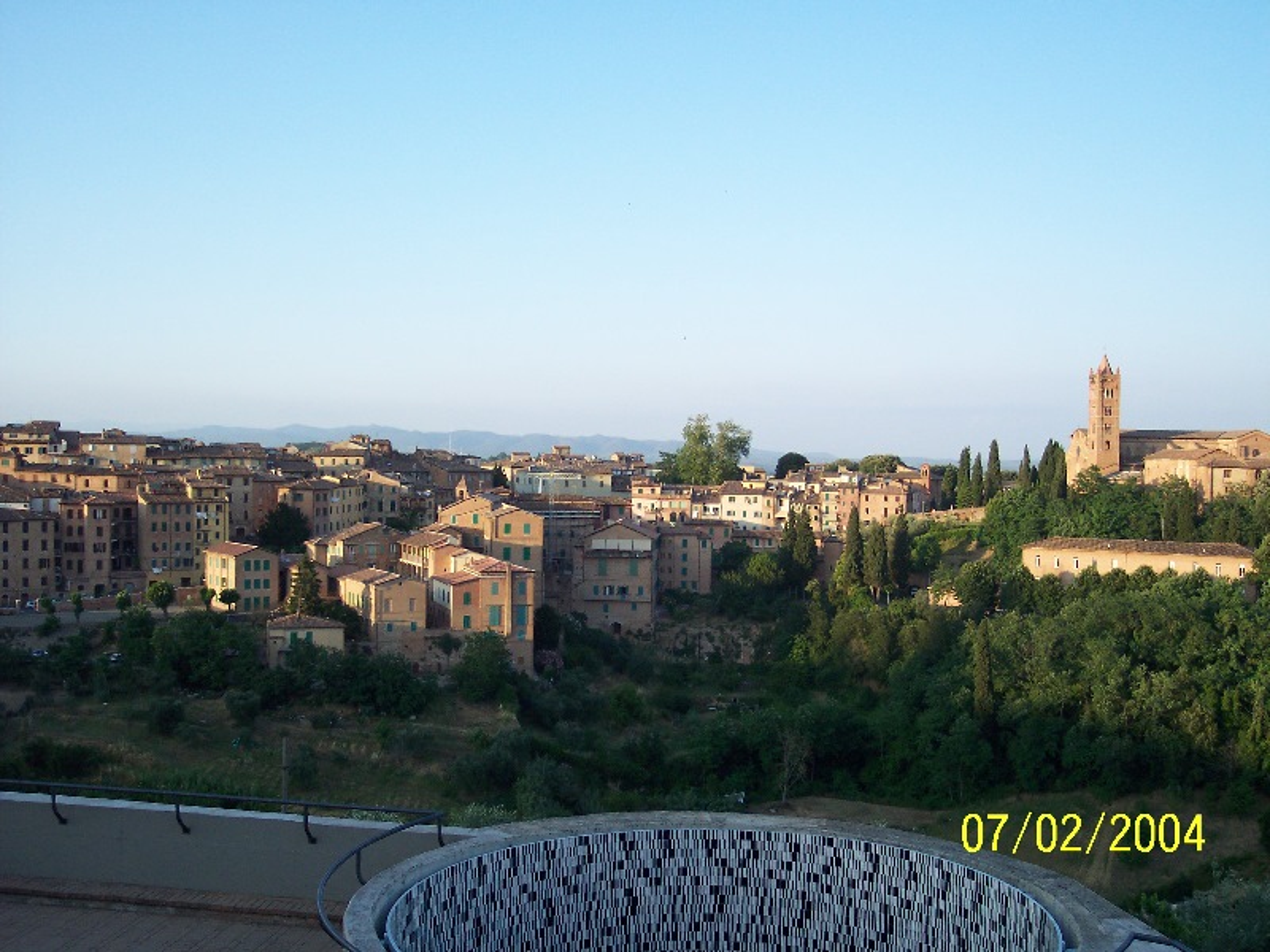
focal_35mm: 38
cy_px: 476
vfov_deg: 37.7
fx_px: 1394
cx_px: 635
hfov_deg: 49.0
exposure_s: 1/500
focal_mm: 8
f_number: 2.8
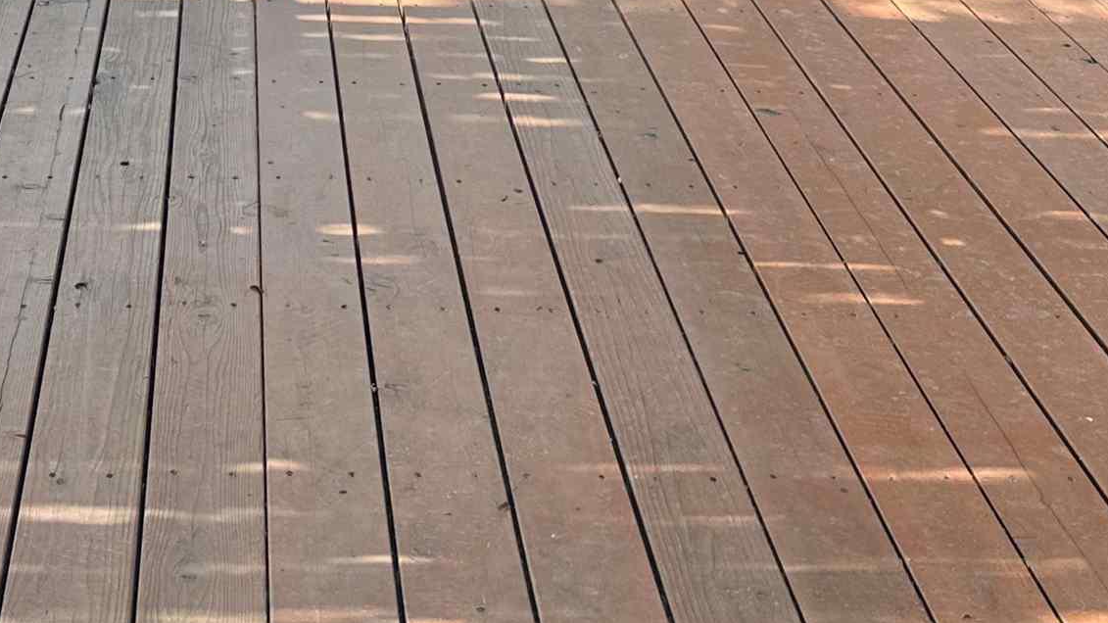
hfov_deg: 29.4
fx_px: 2086
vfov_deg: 15.0
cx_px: 315
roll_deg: -1.6
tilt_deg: -7.7
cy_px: -463
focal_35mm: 71
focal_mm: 6.86
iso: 64
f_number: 1.78
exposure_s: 1/145
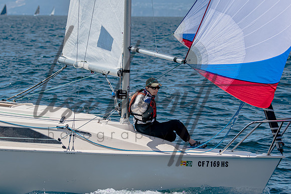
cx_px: 146
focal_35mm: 216
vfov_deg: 6.4
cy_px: 97
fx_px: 1746
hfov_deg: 9.5
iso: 200
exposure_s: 1/2000
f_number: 5
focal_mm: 140
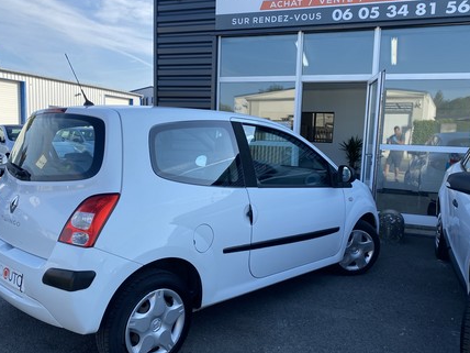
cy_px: 185
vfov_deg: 45.4
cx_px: 231
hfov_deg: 58.3
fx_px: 421
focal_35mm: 31
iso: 32
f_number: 1.8
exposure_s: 1/1258
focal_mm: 4.25
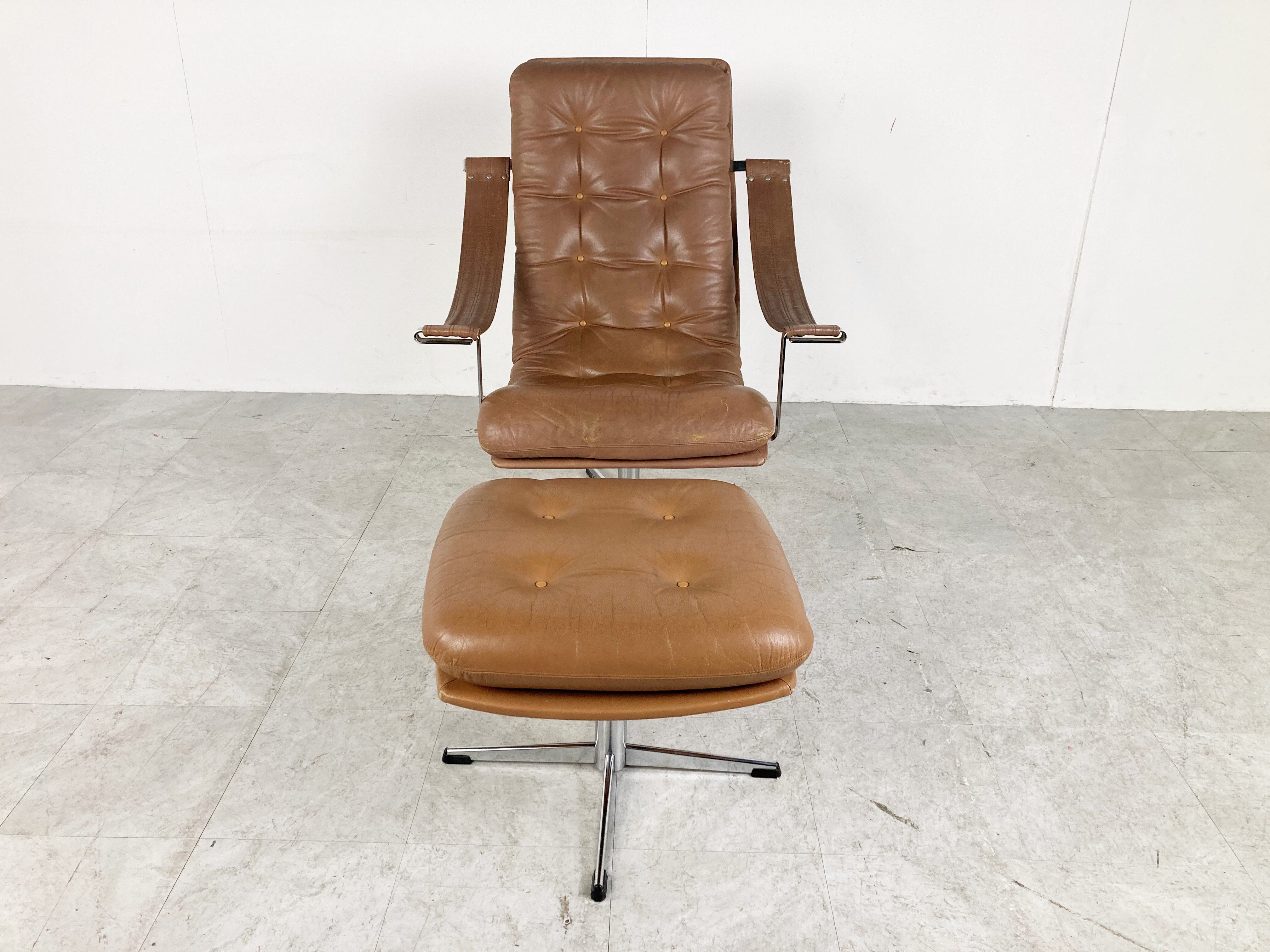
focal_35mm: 28
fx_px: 1027
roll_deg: -1.4
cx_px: 635
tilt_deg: -24.5
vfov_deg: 49.7
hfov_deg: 63.4
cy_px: 476
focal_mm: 3.99
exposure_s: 1/121
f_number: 1.8
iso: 80
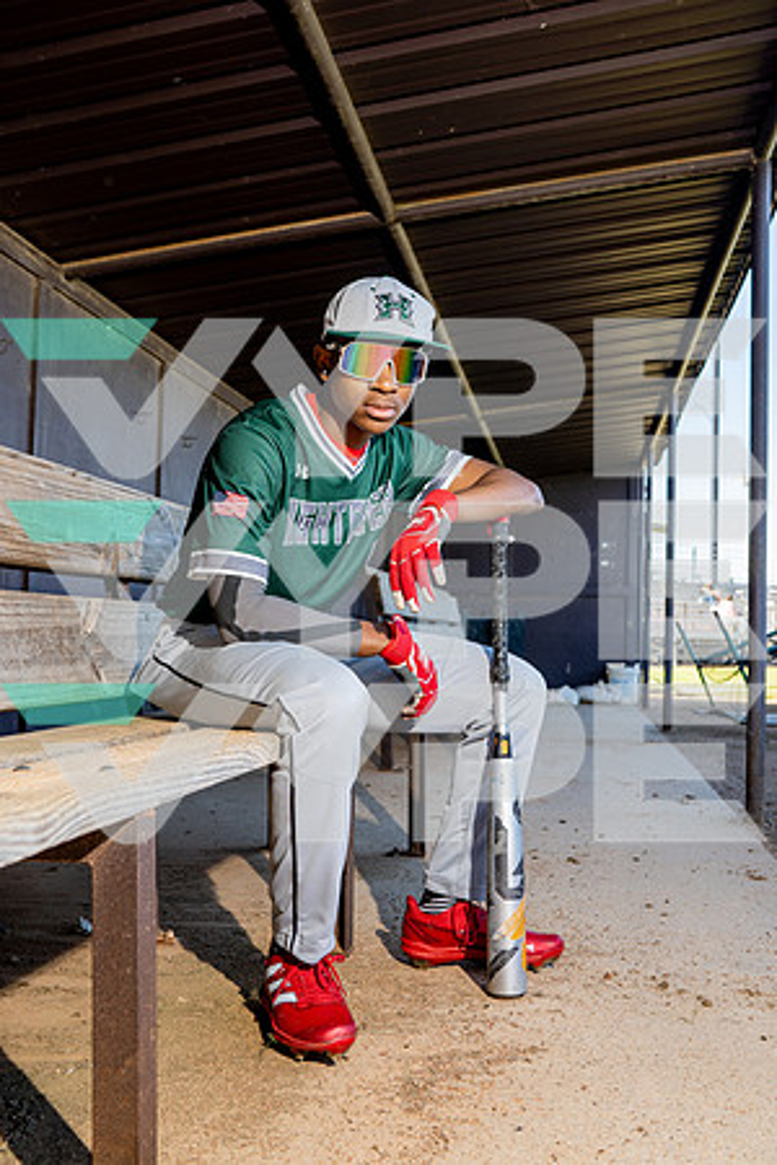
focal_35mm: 35
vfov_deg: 54.4
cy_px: 582
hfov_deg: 37.9
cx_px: 388
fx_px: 1133
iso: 200
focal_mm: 35
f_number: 5
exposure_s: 1/250
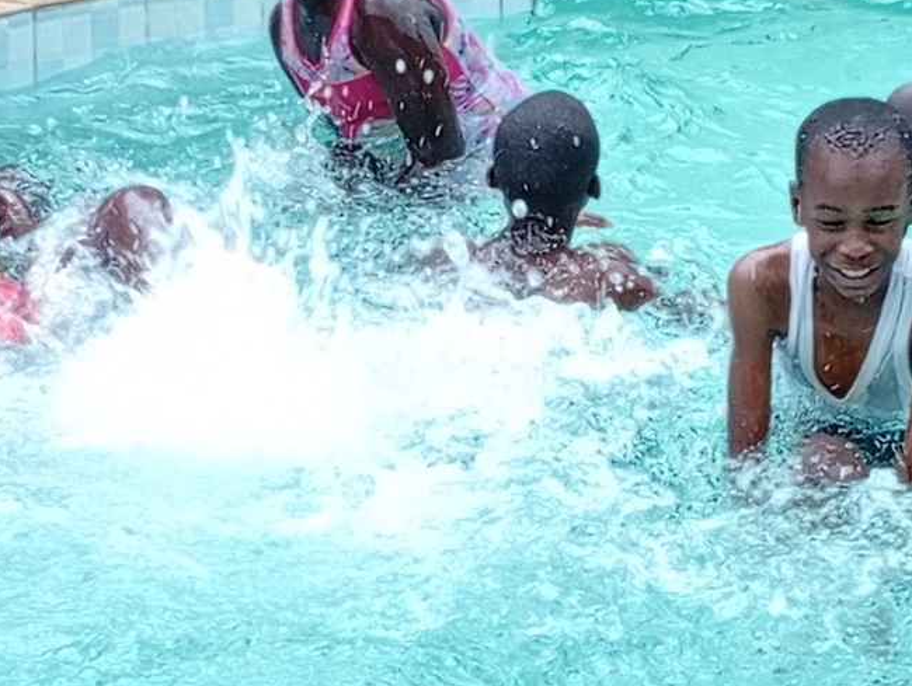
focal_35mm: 143
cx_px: 539
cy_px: 351
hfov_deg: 13.8
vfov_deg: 10.4
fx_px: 3772
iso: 52
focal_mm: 3.96
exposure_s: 1/215
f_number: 1.8
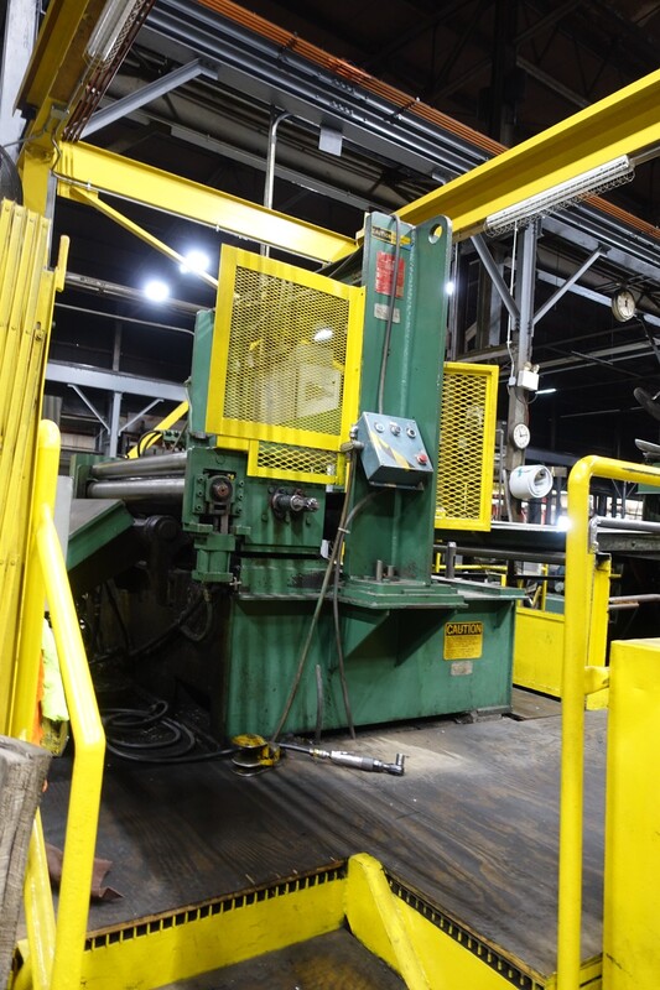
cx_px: 330
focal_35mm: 24
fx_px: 660
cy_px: 495
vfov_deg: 73.8
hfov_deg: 53.1
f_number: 1.8
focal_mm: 8.8
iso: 400
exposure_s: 1/30
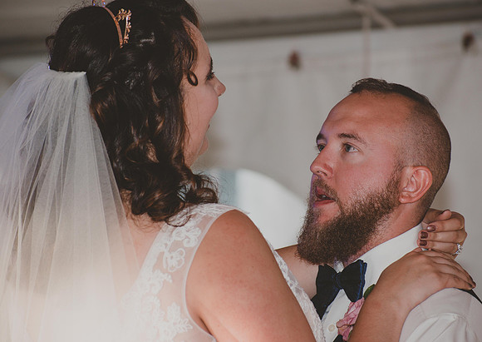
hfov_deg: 7.6
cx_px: 256
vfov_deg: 5.4
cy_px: 171
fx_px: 3630
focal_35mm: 266
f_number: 5.6
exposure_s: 1/125
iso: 200
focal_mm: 170
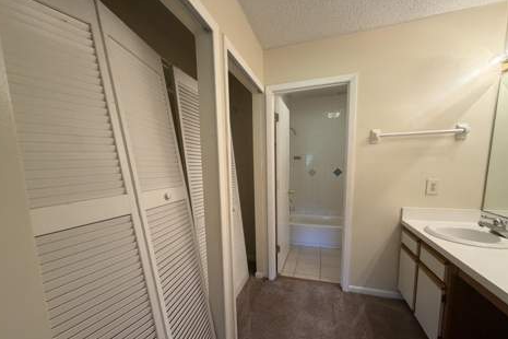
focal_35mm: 15
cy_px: 193
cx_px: 252
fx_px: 212
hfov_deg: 100.4
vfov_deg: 76.9
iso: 250
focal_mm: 2.22
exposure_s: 1/120
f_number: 2.2
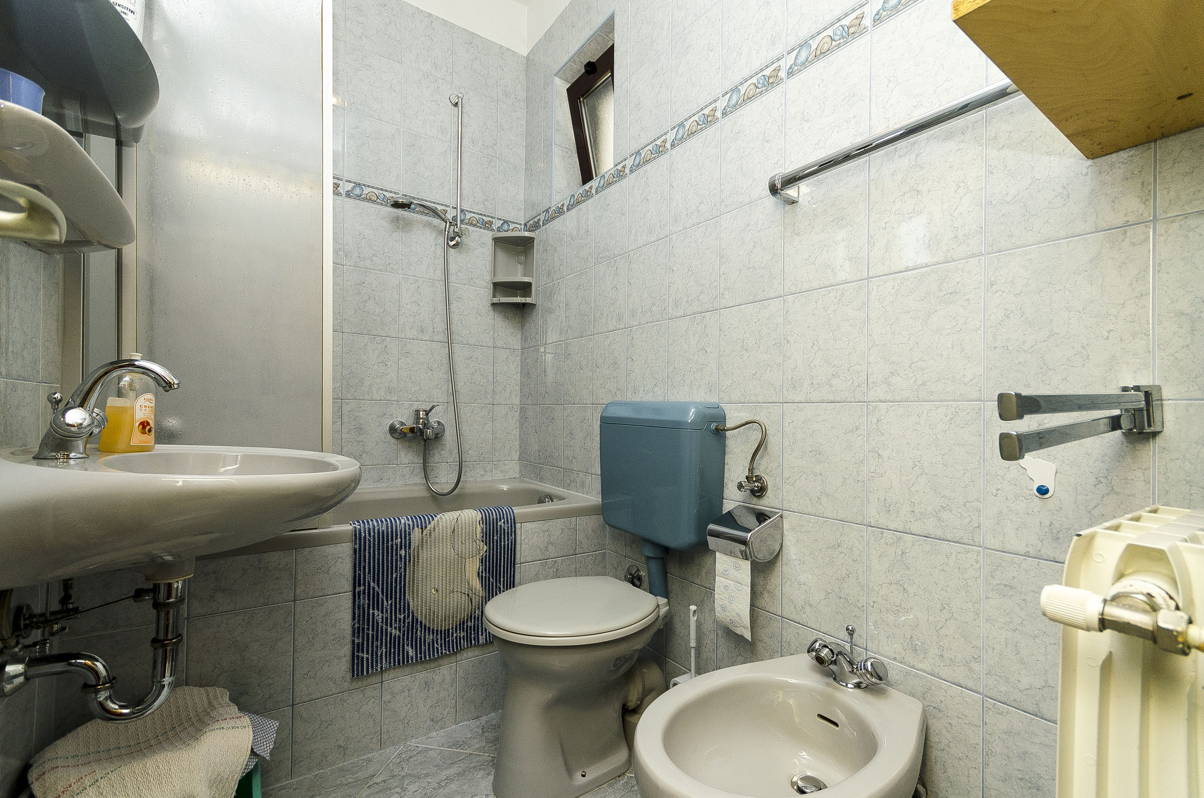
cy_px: 399
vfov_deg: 77.1
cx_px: 602
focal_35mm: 15
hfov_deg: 100.5
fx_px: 501
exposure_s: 1/200
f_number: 6.3
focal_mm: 10
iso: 200
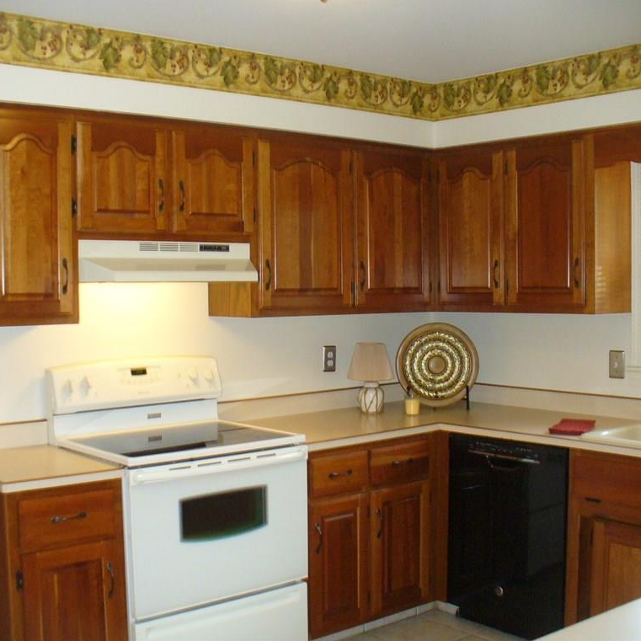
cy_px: 318
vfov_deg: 38.3
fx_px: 922
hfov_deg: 38.3
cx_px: 286
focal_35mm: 44
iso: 300
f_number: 2.8
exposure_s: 1/60
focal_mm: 6.1
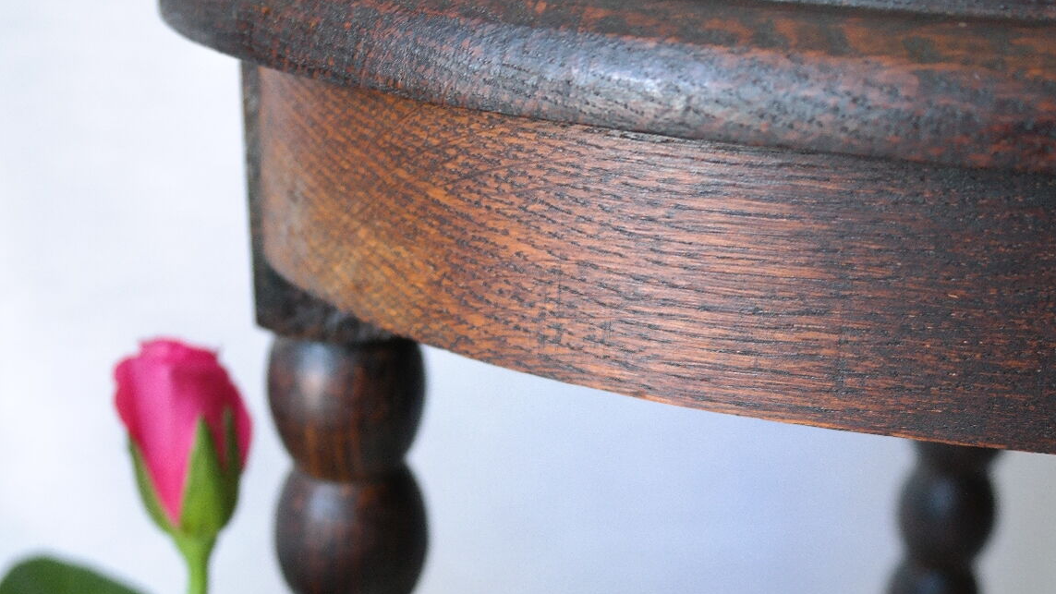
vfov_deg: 21.0
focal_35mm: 57
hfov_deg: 36.6
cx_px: 531
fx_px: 1596
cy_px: 419
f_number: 5.6
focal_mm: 24
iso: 800
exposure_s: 1/30
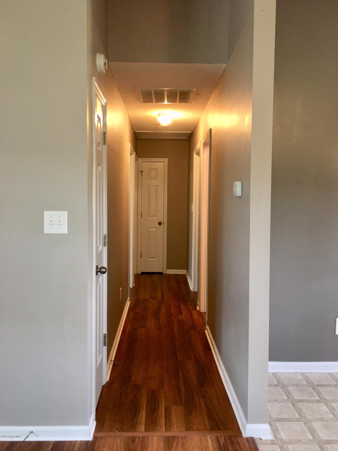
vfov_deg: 61.7
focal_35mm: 29
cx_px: 169
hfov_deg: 48.2
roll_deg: +0.2
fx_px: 378
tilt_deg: -3.3
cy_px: 226
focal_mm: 4.15
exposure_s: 1/30
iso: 80
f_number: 2.2
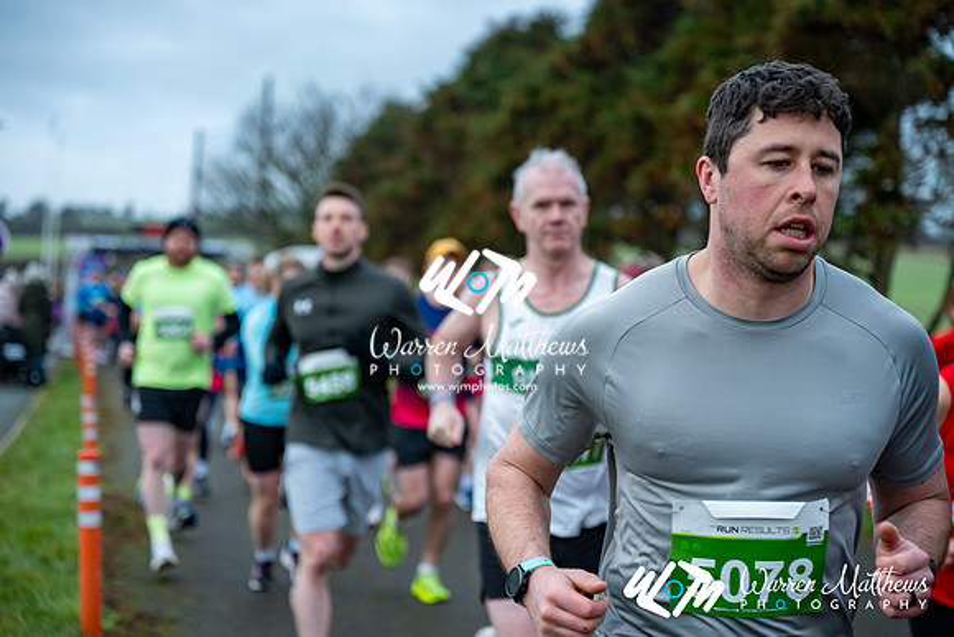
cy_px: 318
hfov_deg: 28.8
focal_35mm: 70
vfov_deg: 19.5
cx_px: 477
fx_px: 1855
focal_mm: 70
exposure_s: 1/1250
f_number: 2.8
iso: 320
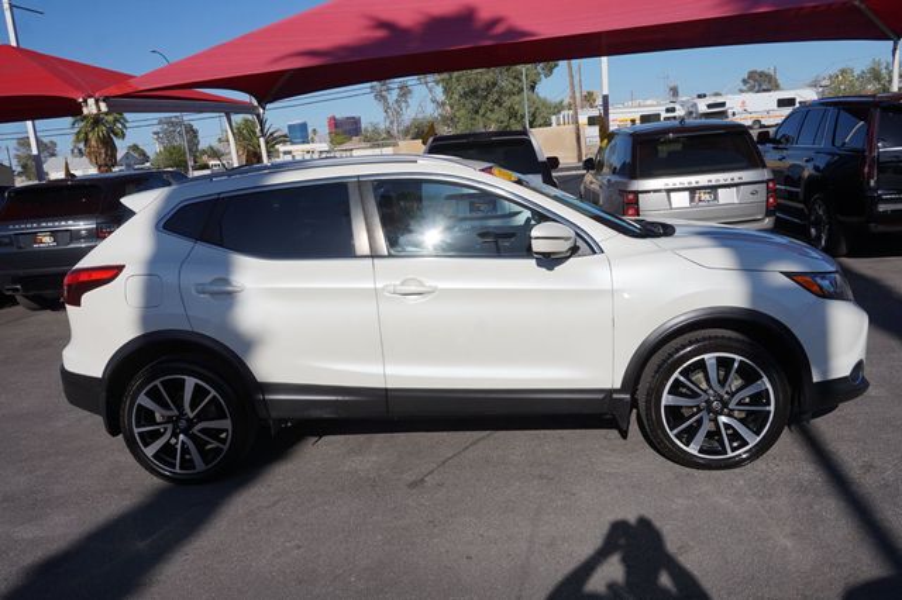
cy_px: 300
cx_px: 451
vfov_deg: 43.6
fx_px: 751
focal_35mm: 30
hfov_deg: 62.0
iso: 100
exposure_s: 1/320
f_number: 11
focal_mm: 20
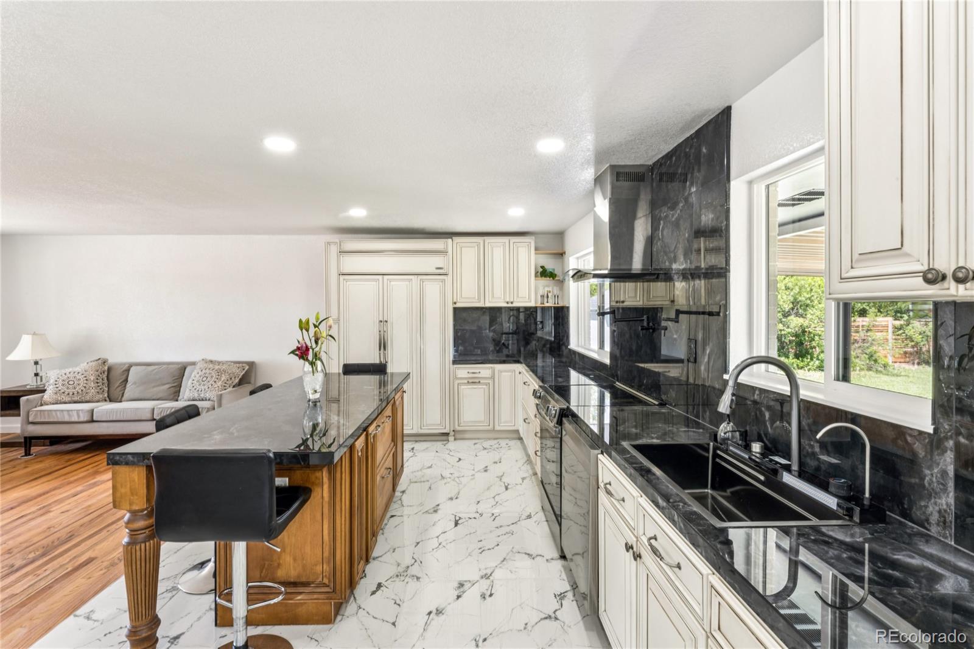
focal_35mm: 16
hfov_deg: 96.0
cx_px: 487
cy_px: 324
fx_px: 438
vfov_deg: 73.0
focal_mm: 16.2
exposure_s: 1/1.67
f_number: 22
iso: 125
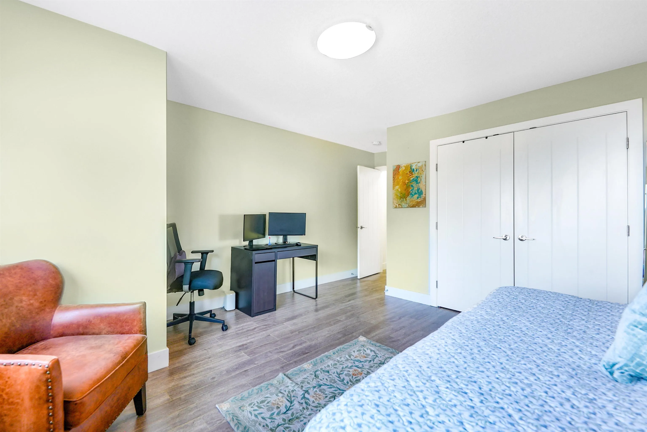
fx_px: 252
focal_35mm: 14
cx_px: 324
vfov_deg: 81.3
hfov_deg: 104.2
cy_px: 216
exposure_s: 1/30
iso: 320
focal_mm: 14
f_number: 5.6
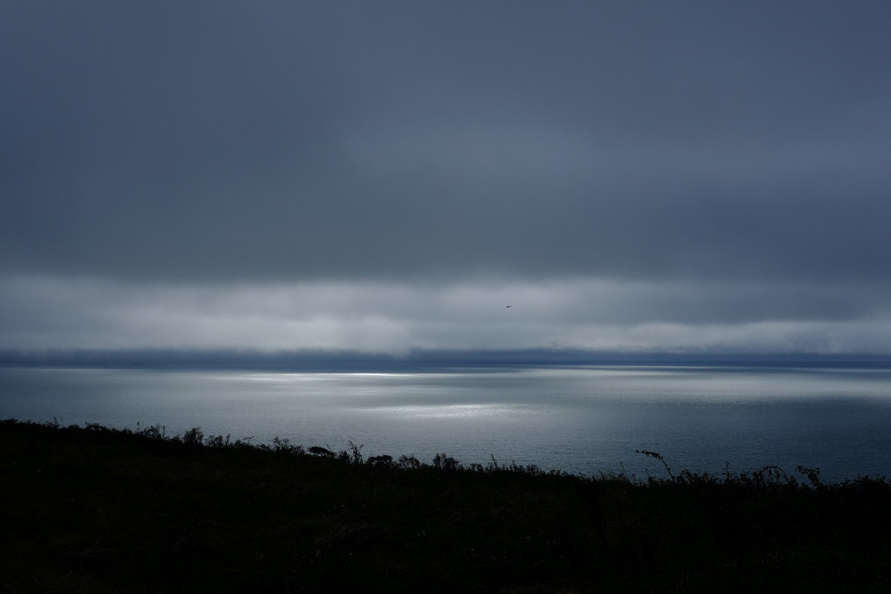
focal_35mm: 41
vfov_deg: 32.6
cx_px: 446
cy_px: 297
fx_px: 1015
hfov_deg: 47.4
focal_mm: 27
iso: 400
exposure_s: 1/4000
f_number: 7.1
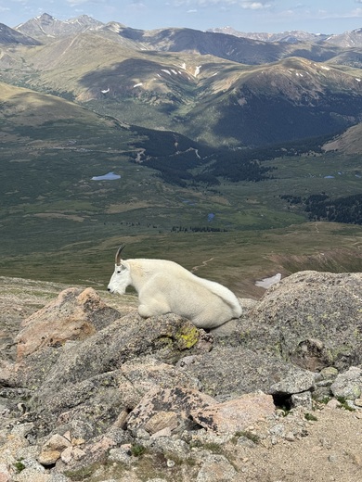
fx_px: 669
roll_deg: -0.5
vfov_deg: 39.7
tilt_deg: -18.1
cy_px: 241
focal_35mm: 48
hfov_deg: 30.3
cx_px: 181
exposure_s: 1/3610
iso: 64
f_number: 1.78
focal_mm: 6.76
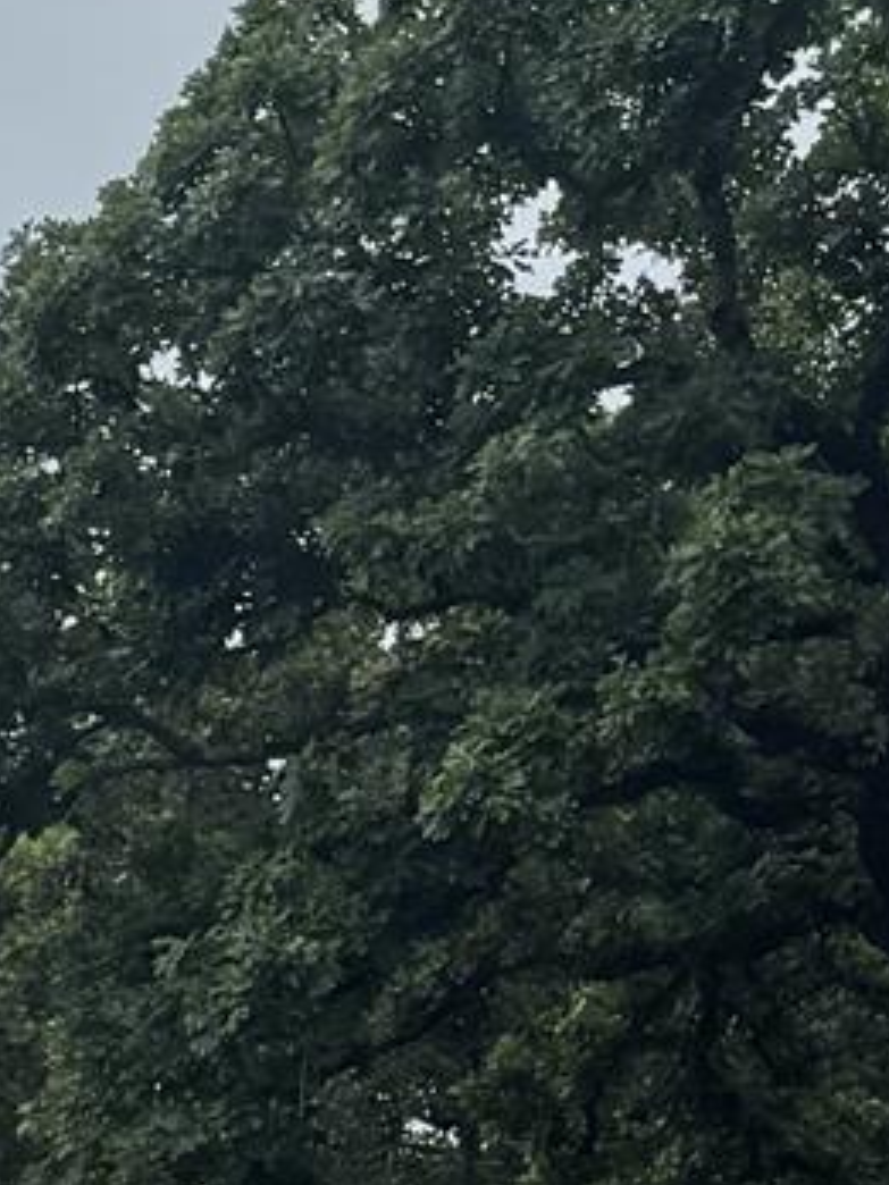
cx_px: -1213
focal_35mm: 159
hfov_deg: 8.6
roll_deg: +1.9
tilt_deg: -5.1
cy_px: 2949
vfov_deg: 10.5
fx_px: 5445
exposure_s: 1/1767
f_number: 1.78
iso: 80
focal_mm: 6.76
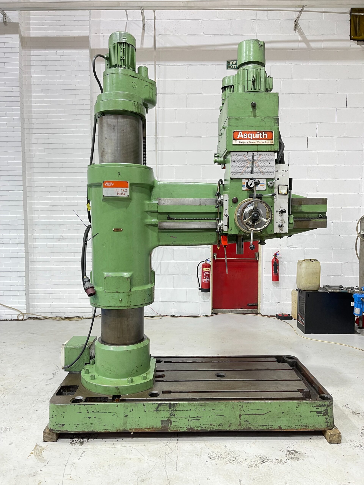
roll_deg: +0.3
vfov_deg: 67.3
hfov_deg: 53.1
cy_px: 242
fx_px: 365
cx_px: 182
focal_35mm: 26
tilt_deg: -3.3
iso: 80
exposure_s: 1/50
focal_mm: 5.1
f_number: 1.6
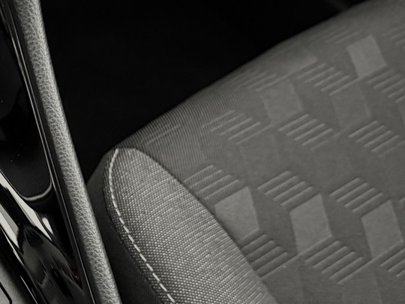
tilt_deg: -53.7
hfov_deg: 27.5
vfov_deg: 22.8
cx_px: -50
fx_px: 749
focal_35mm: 64
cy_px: 211
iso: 1600
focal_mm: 6.76
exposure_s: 1/25
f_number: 1.78
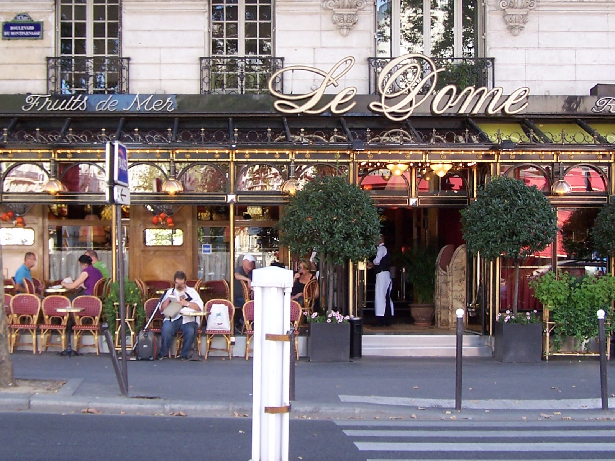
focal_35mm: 61
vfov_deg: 23.9
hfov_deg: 31.7
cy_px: 147
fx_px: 1084
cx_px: 329
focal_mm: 6.3
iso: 80
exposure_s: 1/90
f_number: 2.8
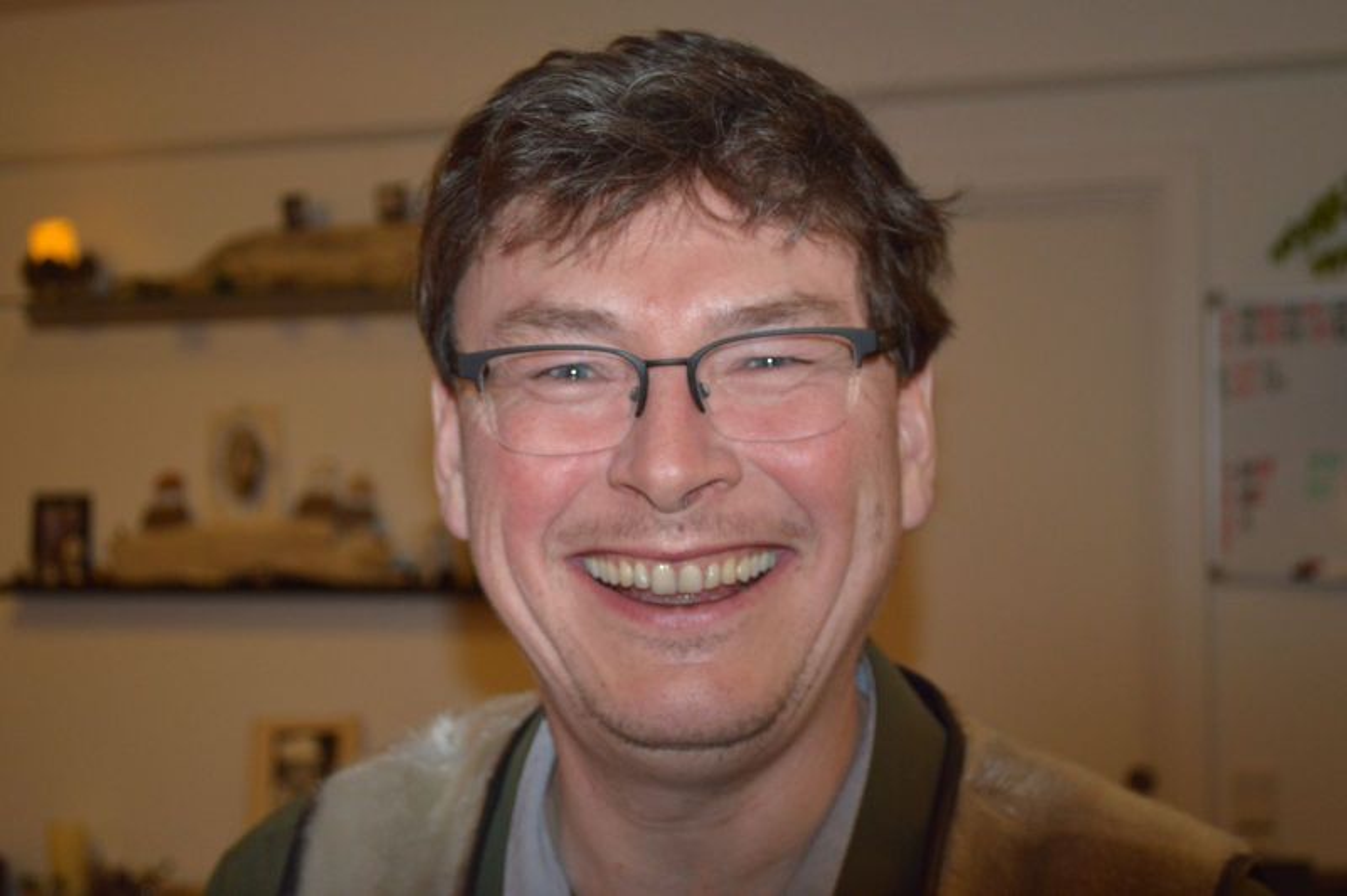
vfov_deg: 22.6
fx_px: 2243
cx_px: 674
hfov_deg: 33.4
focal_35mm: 60
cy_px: 448
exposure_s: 1/30
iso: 800
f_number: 5.3
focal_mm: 40
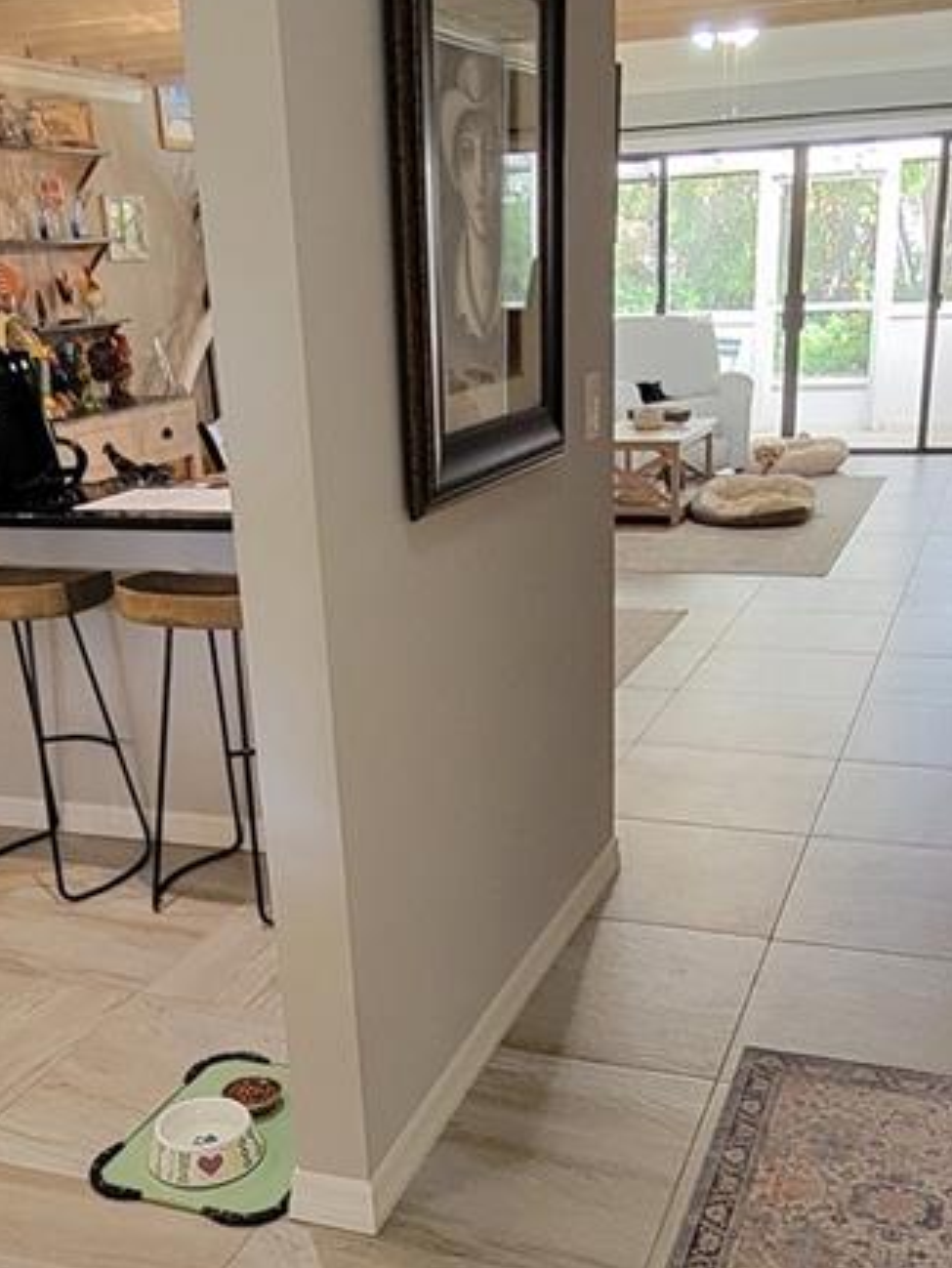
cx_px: 460
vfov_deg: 50.1
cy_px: 876
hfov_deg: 39.7
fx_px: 1319
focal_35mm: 36
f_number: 2.2
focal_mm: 2.2
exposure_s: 1/60
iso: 400
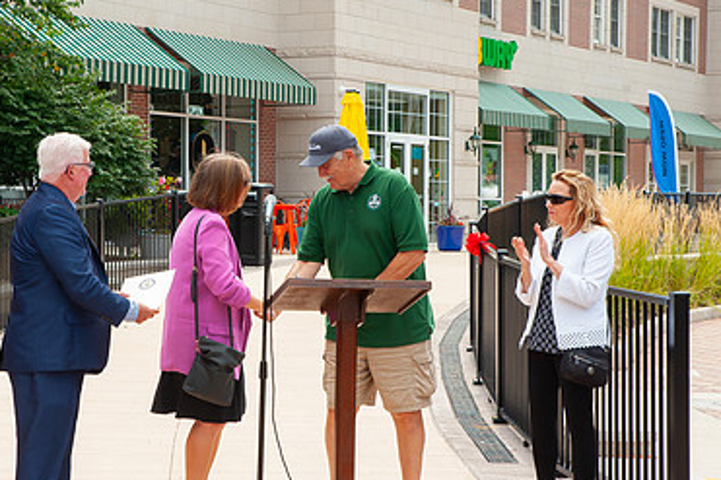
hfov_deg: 21.0
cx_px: 243
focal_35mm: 97
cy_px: 245
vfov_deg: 14.1
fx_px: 1942
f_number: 13
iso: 400
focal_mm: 62
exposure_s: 1/200
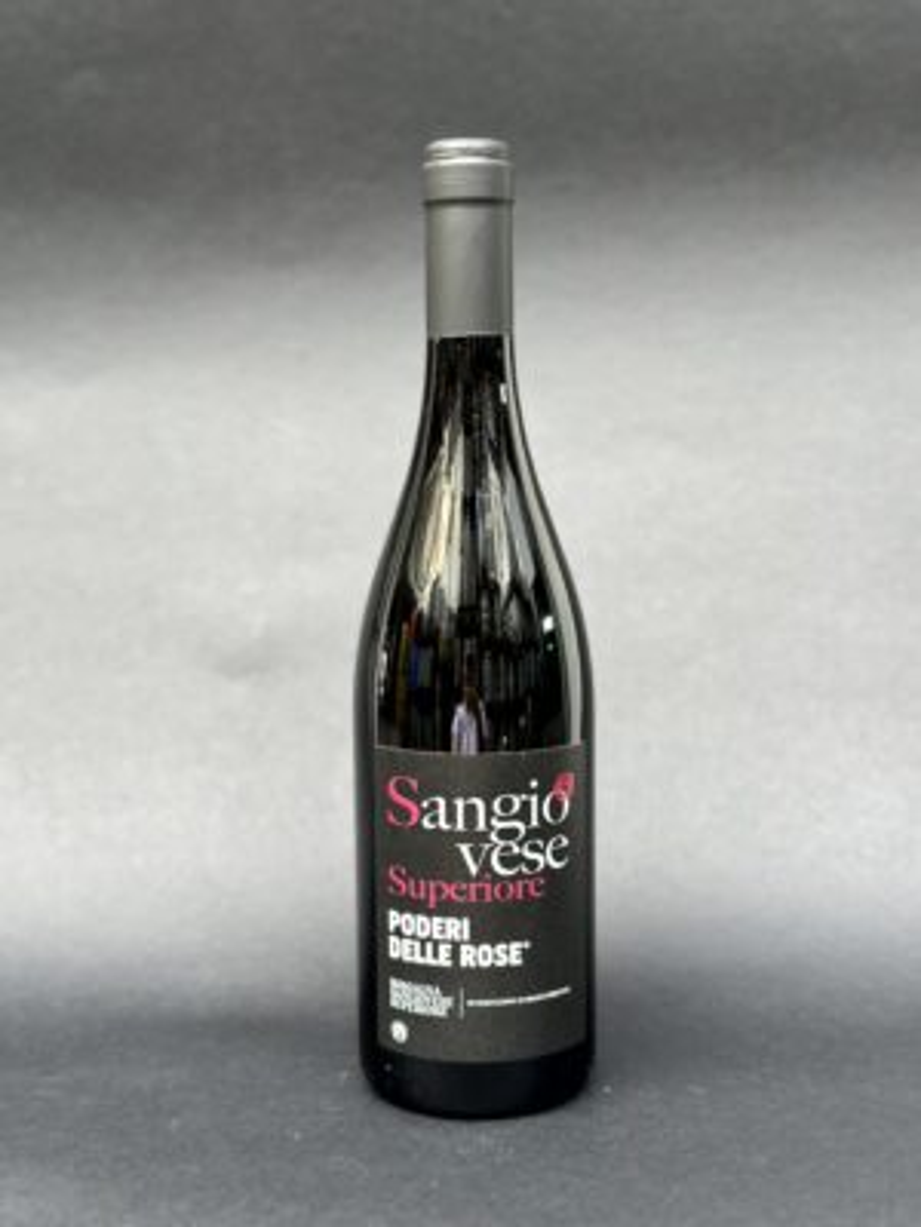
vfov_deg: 39.7
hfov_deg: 30.3
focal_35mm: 48
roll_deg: -0.7
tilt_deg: -4.6
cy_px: 614
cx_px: 460
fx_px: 1703
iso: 64
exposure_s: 1/100
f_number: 1.78
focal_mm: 6.86
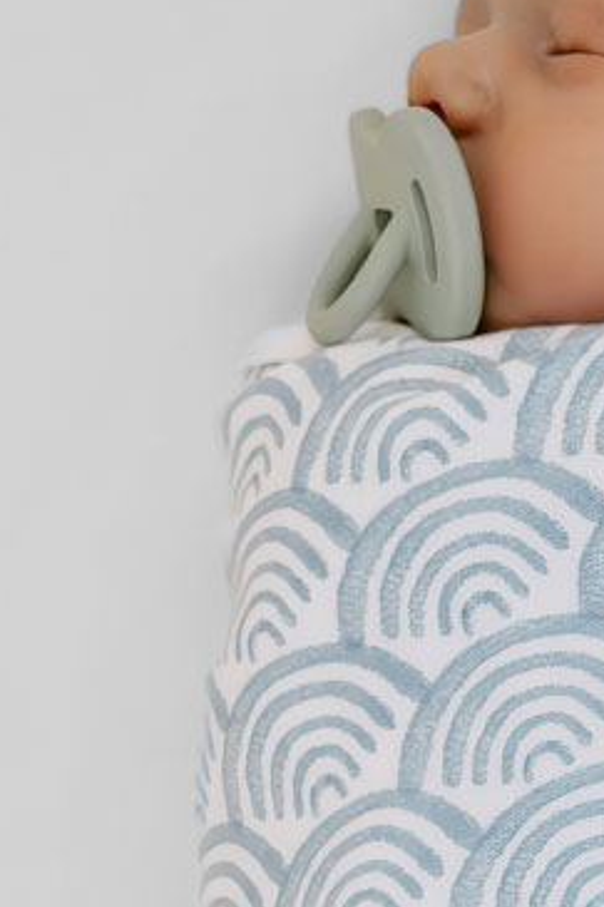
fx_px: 2897
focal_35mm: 115
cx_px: 626
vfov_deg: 17.3
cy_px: 947
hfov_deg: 11.8
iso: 5000
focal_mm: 35
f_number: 4.5
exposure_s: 1/200
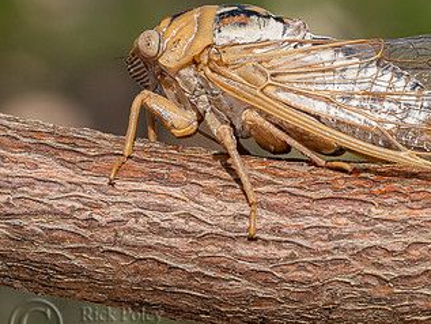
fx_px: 3114
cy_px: 105
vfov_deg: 5.9
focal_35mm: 250
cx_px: 370
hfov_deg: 7.9
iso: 200
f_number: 11
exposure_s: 1/125
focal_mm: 90
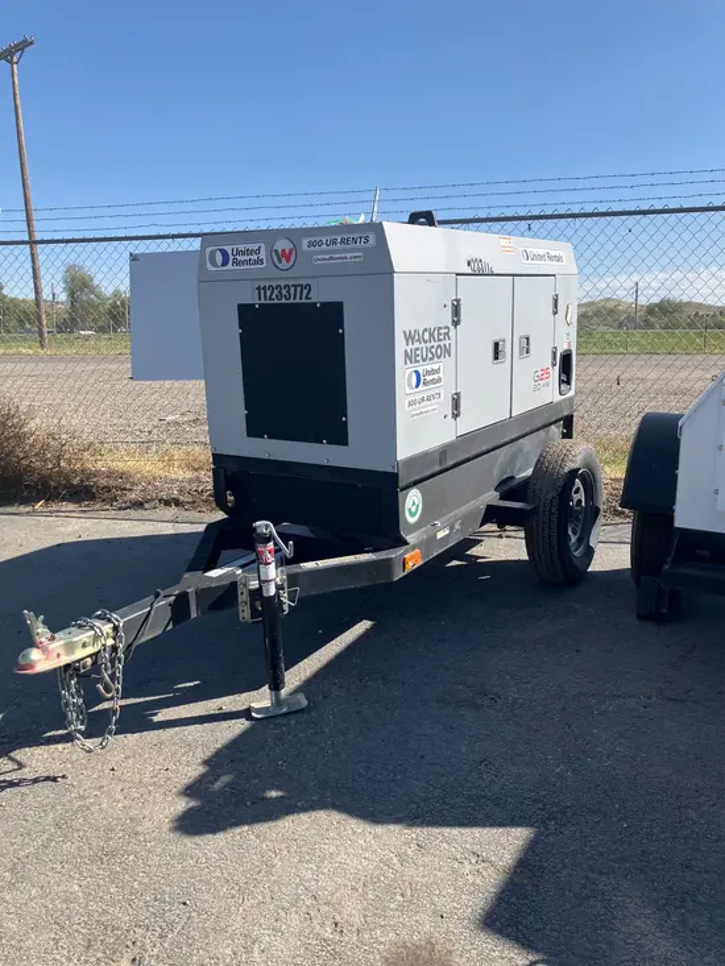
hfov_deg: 49.8
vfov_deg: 63.4
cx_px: 362
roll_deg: -1.0
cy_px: 483
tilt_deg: -9.8
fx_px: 782
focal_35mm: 28
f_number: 1.8
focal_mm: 3.99
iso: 32
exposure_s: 1/1473
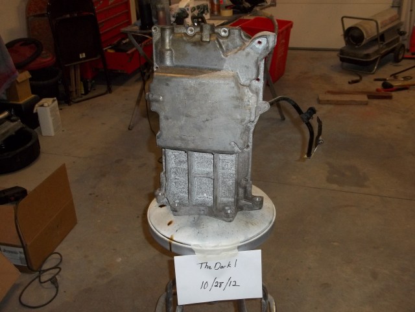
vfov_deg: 39.7
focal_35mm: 36
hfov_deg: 51.4
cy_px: 156
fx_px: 432
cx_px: 208
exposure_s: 1/30
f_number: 3.1
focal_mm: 6.5
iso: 160
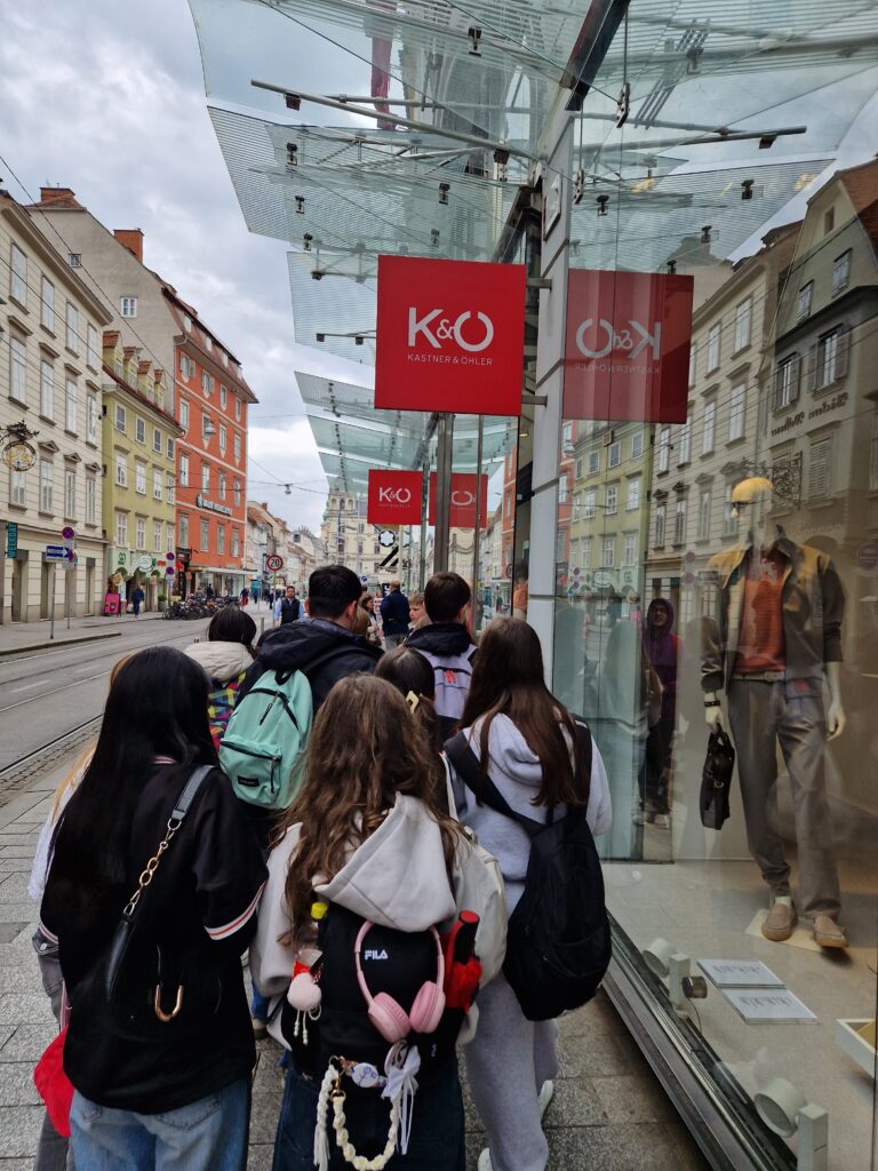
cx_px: 439
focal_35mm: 23
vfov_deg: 73.9
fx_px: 778
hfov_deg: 58.9
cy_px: 586
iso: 50
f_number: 1.8
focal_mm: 5.4
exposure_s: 1/684
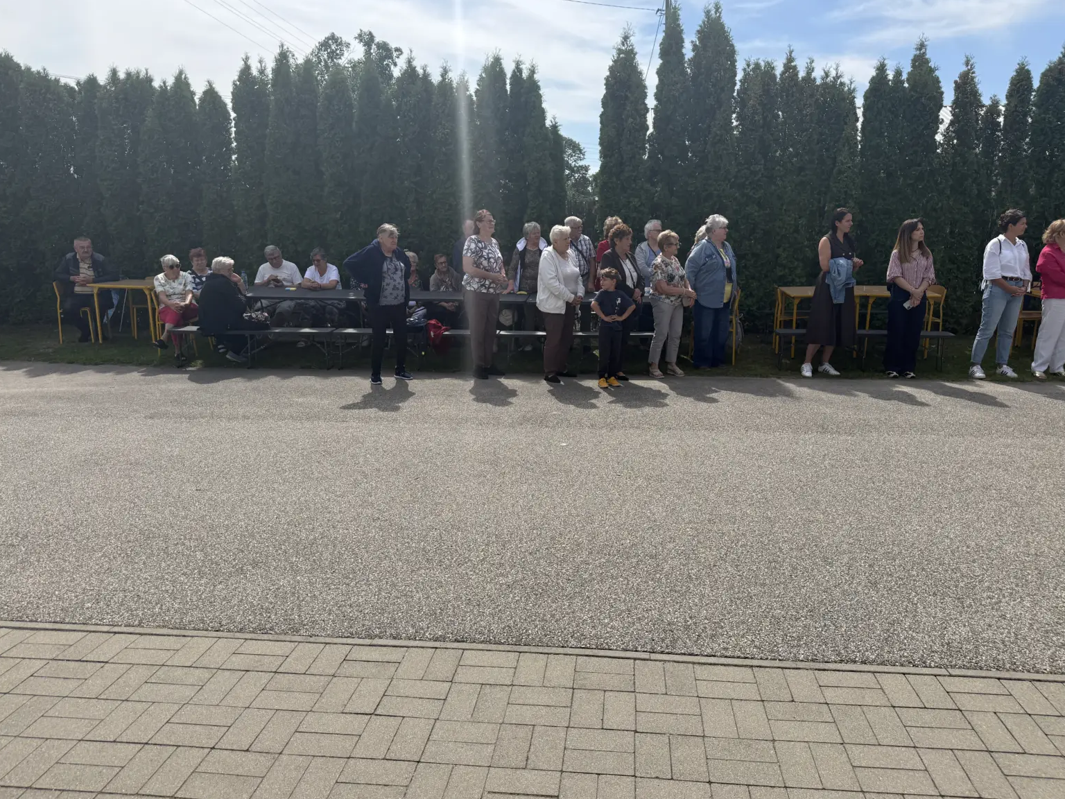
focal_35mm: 25
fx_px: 769
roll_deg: -1.1
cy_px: 393
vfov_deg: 54.9
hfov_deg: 69.4
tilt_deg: -11.6
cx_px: 551
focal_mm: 6.76
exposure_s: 1/5319
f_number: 1.78
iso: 80
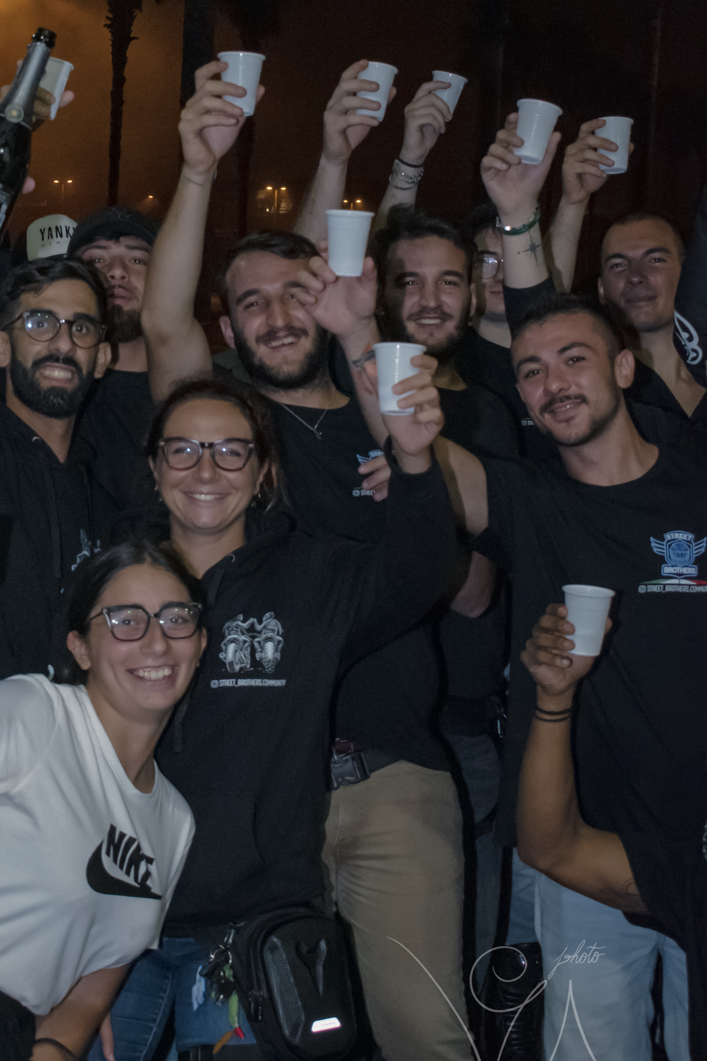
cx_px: 128
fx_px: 2416
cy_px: 311
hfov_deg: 16.5
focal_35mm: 82
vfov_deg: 24.6
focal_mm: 32
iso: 1600
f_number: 5.6
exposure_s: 1/200
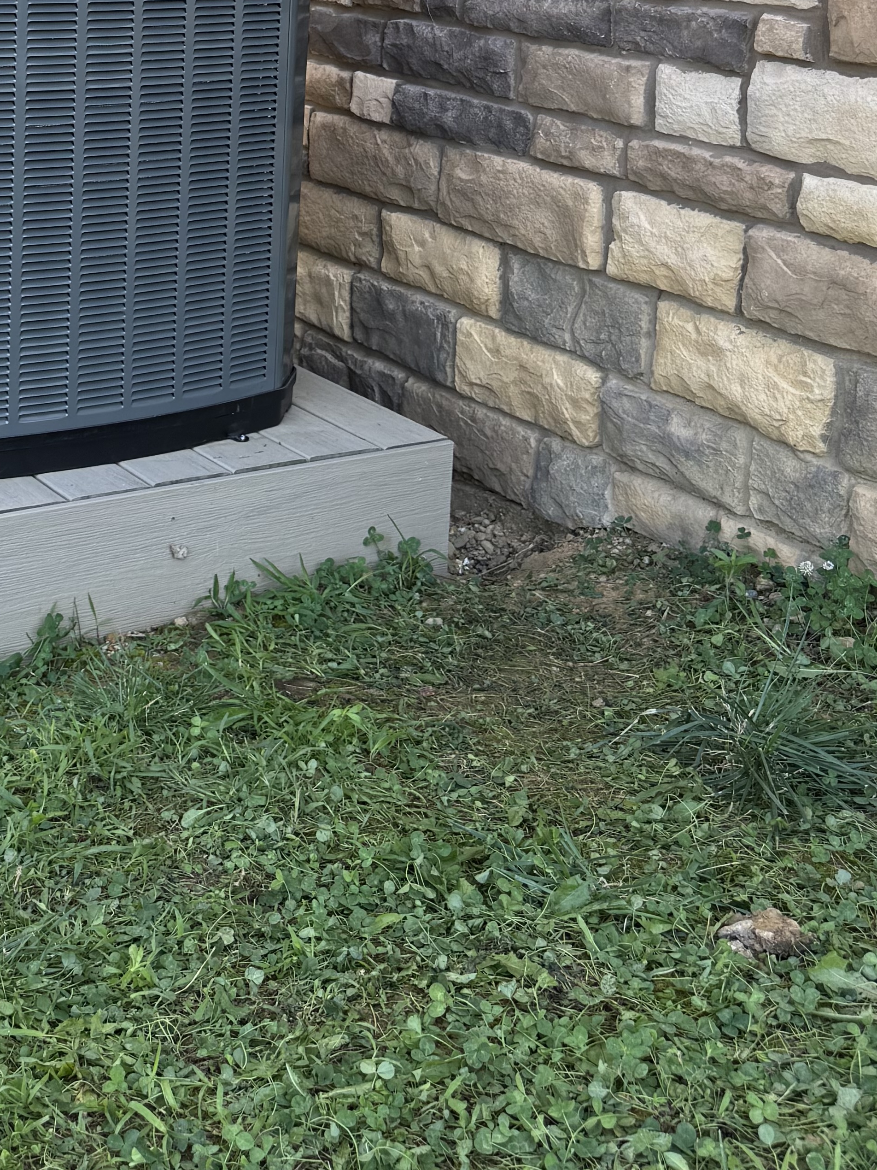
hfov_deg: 26.2
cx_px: 90
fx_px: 1824
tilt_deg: -8.4
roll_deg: -0.5
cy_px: 60
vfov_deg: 33.2
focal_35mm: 54
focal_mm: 6.76
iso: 80
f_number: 1.78
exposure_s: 1/723
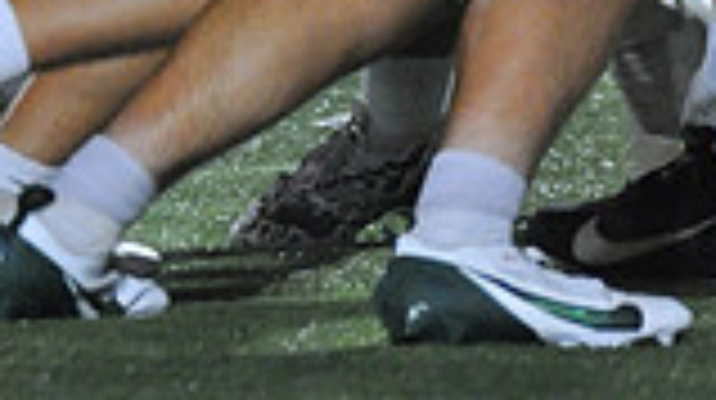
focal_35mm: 1607
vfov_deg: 0.8
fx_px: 30474
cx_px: 486
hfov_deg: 1.3
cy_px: -706
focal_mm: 420
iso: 6400
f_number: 6
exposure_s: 1/200
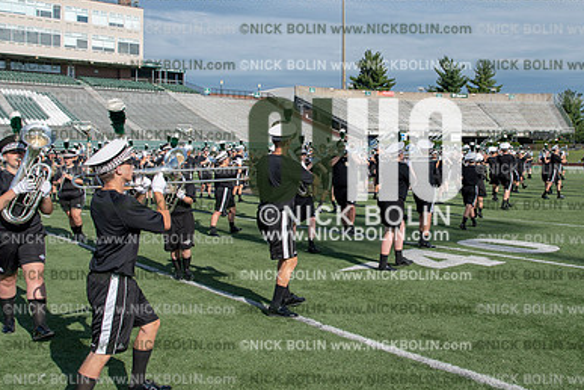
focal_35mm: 36
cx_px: 355
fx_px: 584
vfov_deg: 36.8
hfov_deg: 52.7
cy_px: 170
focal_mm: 24
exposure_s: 1/640
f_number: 5.6
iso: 100
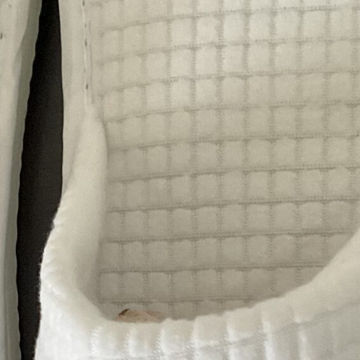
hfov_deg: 14.9
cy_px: 373
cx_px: 61
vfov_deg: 14.7
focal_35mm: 116
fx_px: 1365
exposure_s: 1/54
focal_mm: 3
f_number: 1.8
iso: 320
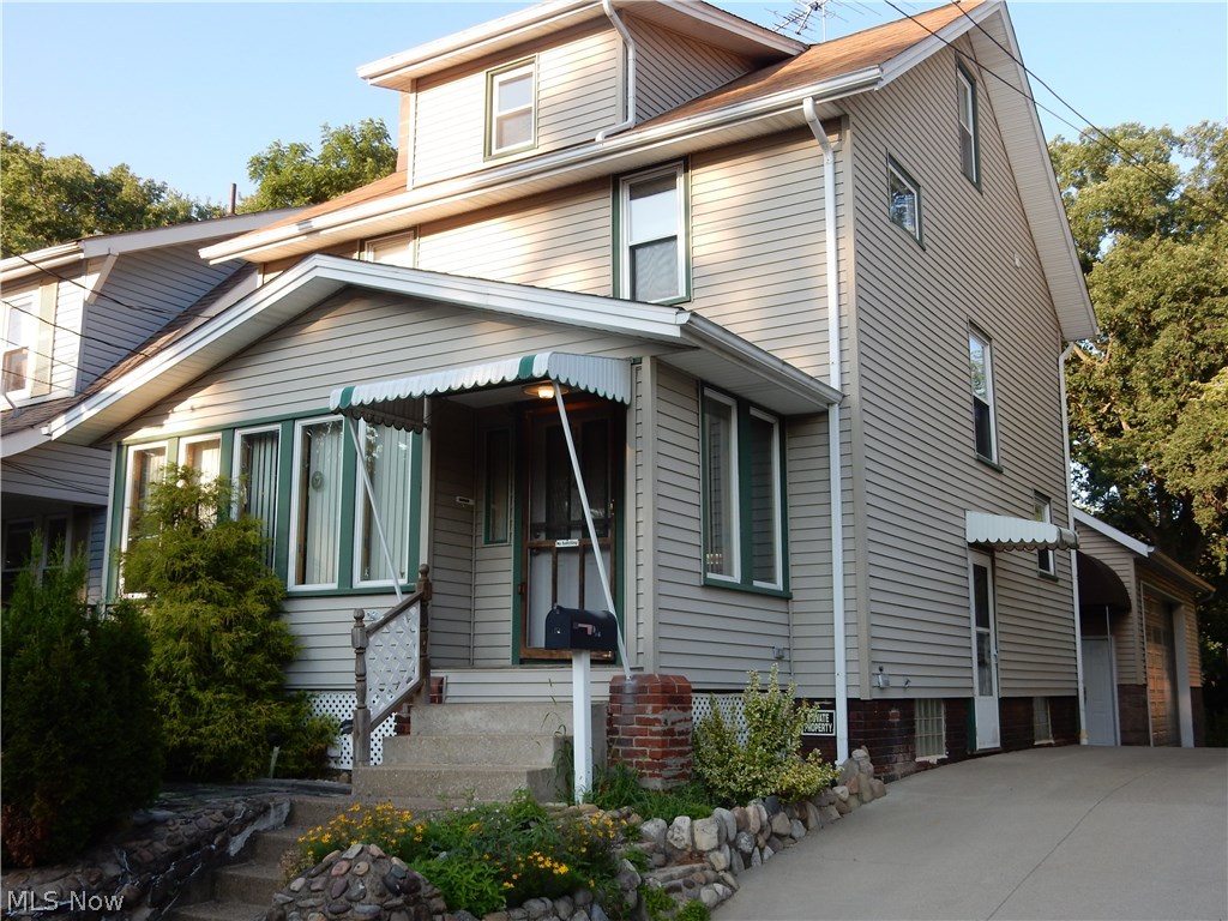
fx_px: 1277
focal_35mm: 36
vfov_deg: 39.7
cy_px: 460
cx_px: 614
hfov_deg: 51.4
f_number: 4
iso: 125
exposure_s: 1/200
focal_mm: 6.4
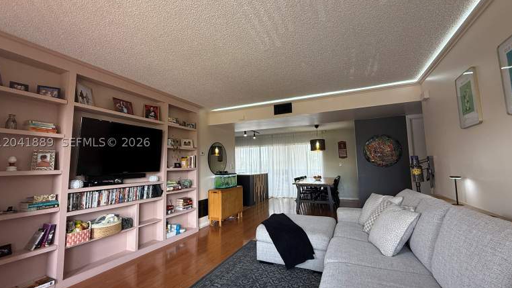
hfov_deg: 99.4
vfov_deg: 67.1
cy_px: 142
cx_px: 253
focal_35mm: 16
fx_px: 217
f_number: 2.2
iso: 200
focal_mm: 2.22
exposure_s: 1/99
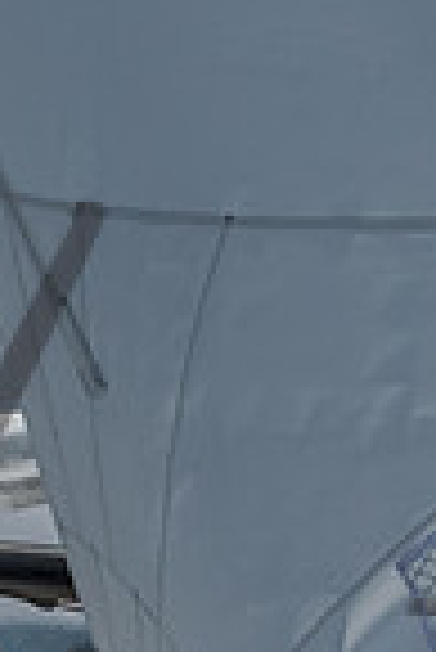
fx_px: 46990
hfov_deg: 0.5
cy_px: -44
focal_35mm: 2593
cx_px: -86
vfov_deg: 0.8
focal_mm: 310
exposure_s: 1/3200
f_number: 6.3
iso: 400
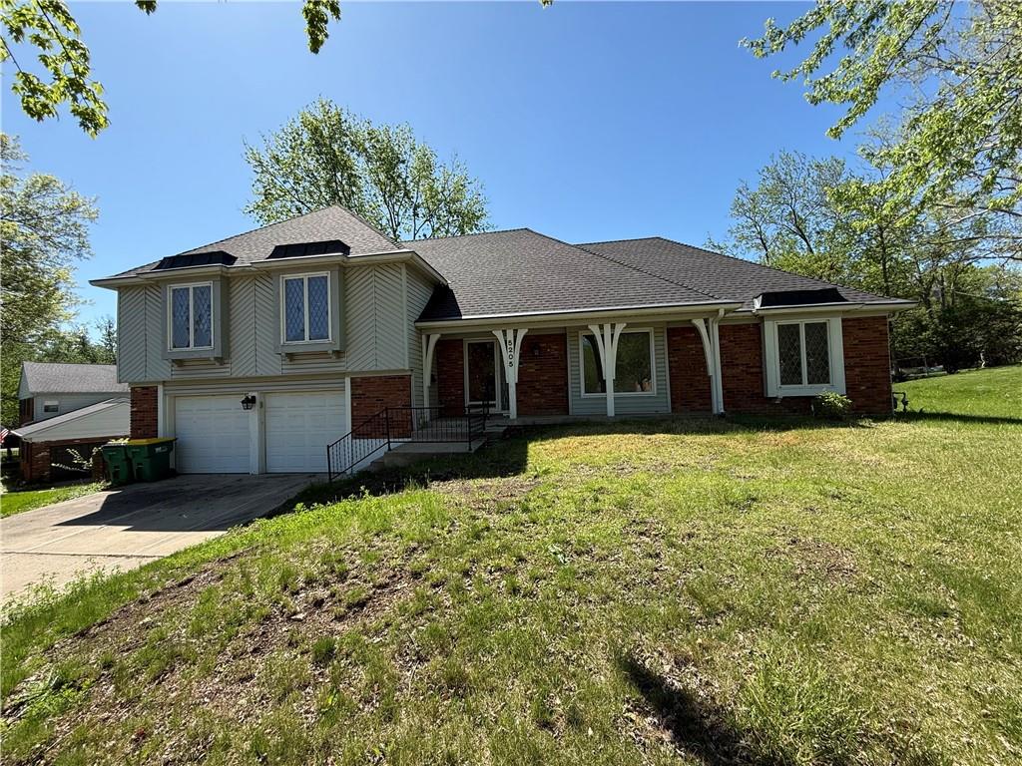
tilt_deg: +1.8
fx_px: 413
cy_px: 383
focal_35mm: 14
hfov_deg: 102.1
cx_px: 511
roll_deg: +1.5
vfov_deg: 85.7
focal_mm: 2.22
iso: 50
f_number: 2.2
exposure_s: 1/751
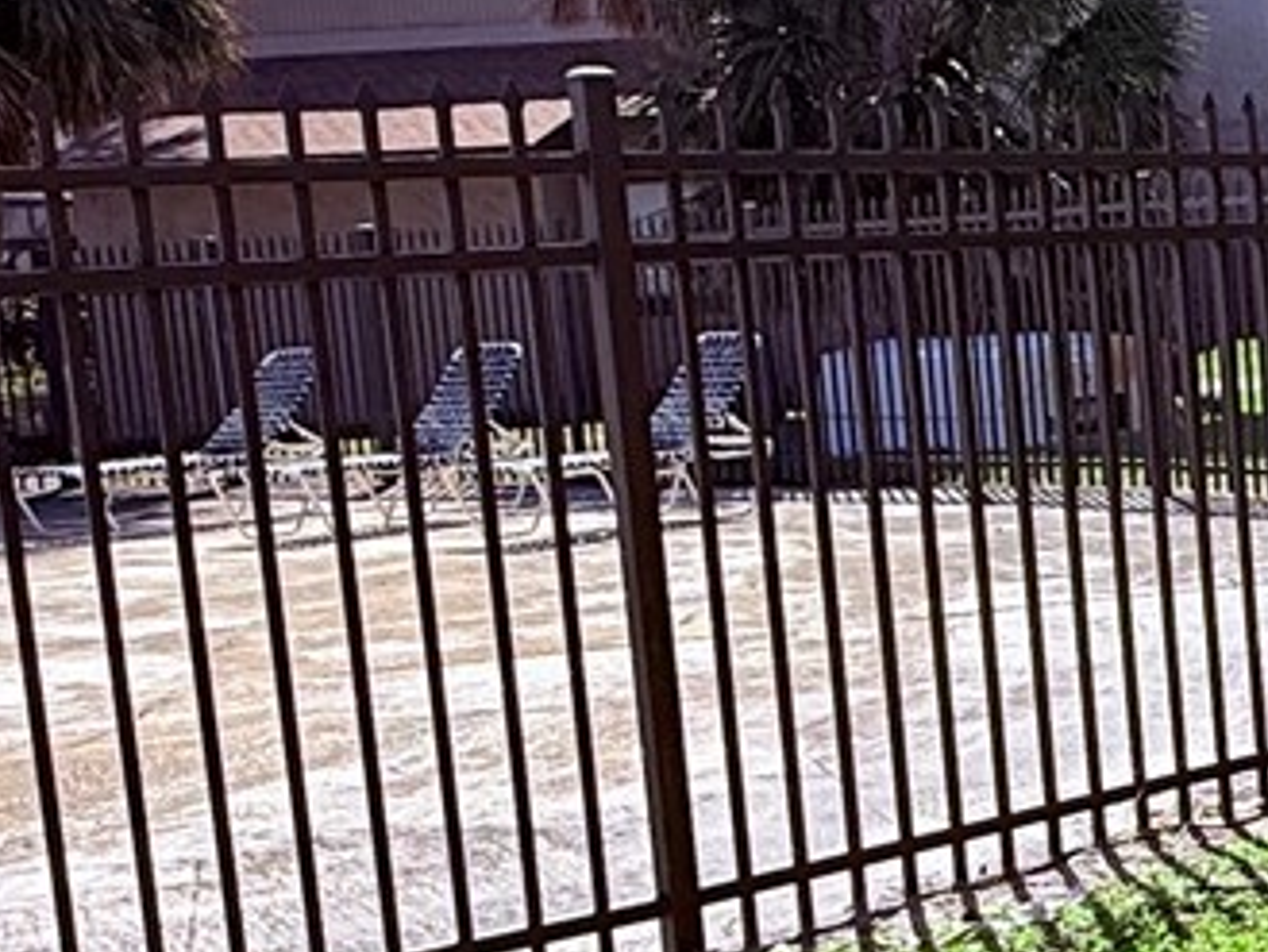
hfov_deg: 24.0
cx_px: 1773
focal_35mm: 68
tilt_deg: -5.4
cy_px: 474
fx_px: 2492
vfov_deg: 21.6
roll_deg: +2.5
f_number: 2.2
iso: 50
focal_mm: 2.22
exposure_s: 1/1848
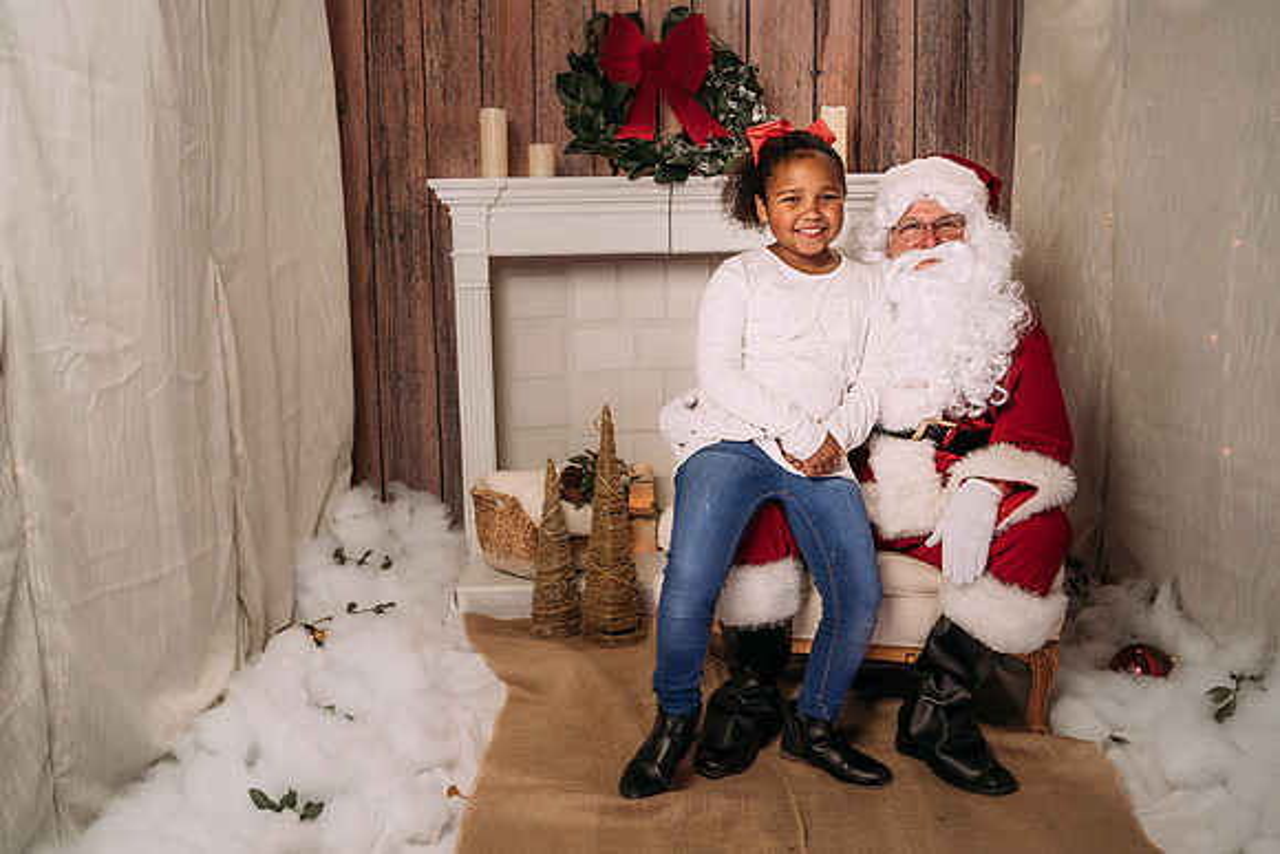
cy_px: 439
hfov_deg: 51.7
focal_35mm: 37
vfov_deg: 35.8
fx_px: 1322
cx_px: 654
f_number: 5.6
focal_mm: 35
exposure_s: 1/100
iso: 100
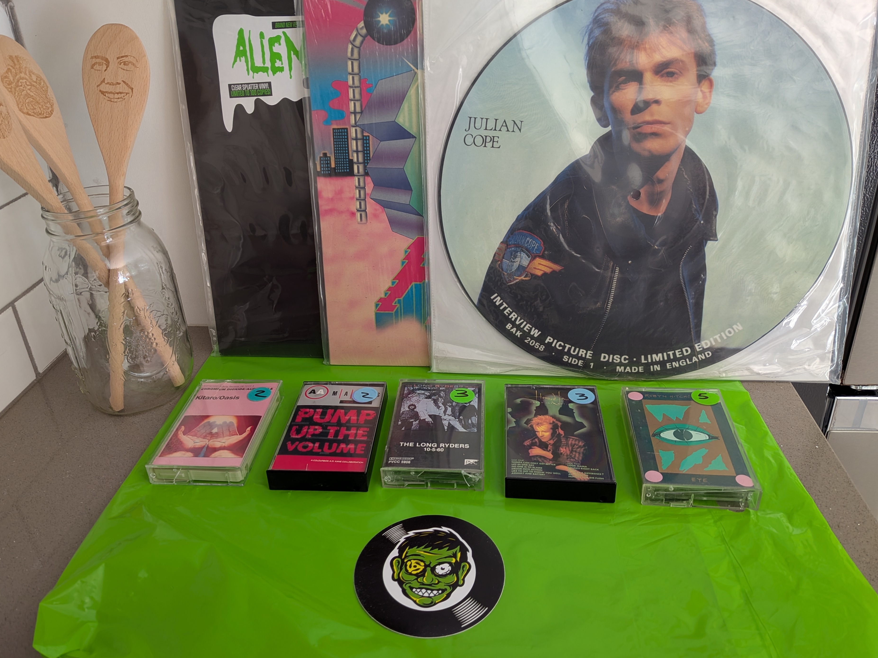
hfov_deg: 67.2
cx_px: 406
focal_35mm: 26
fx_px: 659
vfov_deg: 53.0
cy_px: 305
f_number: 1.7
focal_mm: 4.53
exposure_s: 1/24
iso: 34
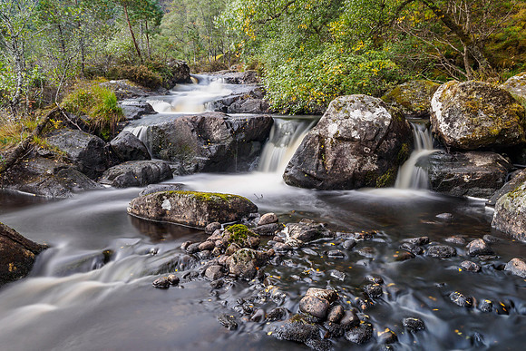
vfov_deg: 44.8
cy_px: 181
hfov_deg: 63.4
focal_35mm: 29
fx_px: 426
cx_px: 263
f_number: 7.1
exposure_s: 30
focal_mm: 14
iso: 200
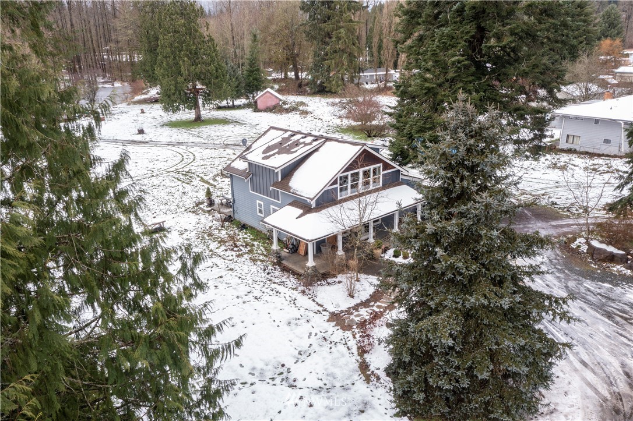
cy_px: 210
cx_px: 316
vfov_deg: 46.4
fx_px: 492
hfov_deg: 65.5
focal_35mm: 28
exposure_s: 1/60
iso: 100
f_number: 7.1
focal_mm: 10.26
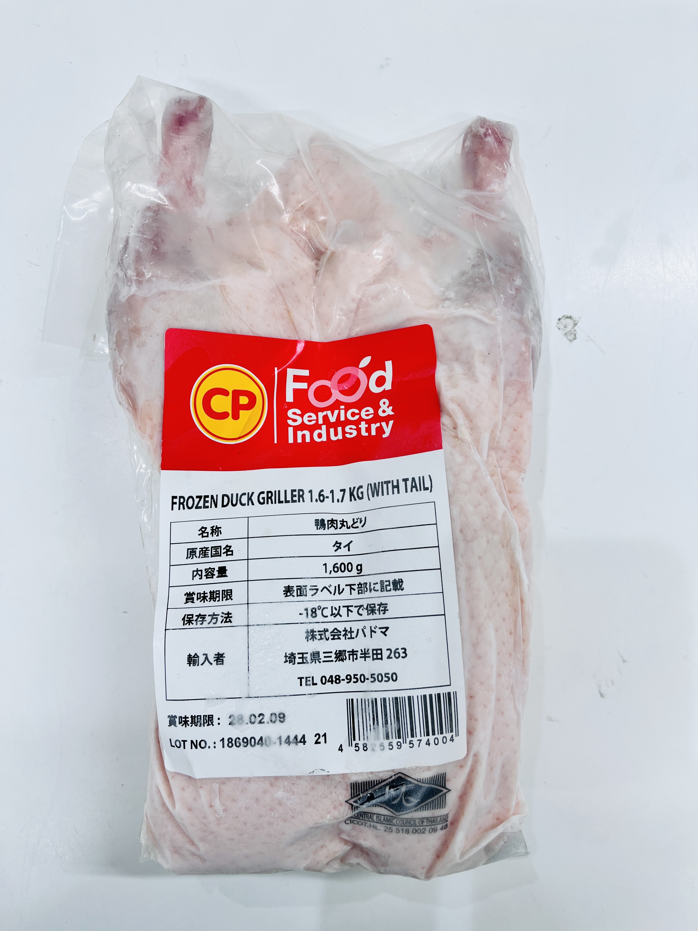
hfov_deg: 53.1
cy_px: 466
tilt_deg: -85.8
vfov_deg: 67.3
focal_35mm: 26
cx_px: 349
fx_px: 699
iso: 32
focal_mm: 5.1
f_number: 1.6
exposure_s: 1/101
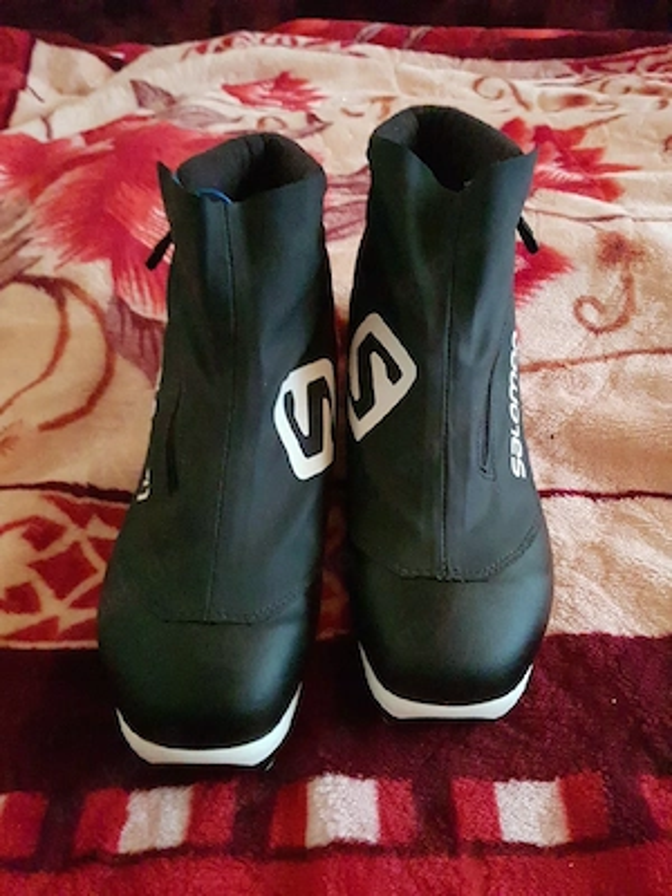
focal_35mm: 26
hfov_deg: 53.1
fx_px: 673
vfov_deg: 67.3
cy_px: 448
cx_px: 336
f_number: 1.7
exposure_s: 1/25
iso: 2000
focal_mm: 4.2
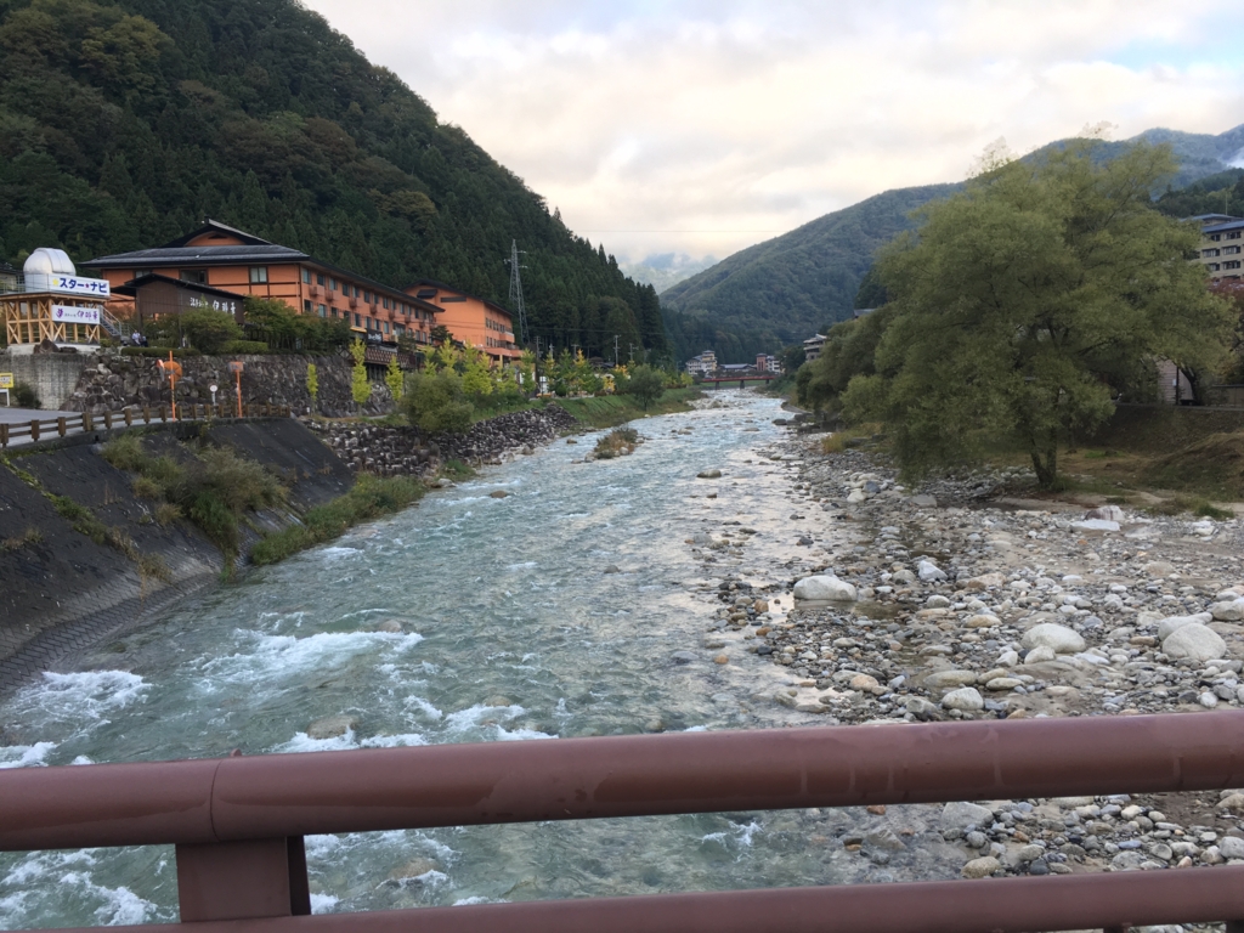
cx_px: 622
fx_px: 1042
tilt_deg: -3.7
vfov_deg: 48.2
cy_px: 466
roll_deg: +1.8
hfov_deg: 61.7
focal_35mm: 29
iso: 32
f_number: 2.2
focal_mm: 4.15
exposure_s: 1/120
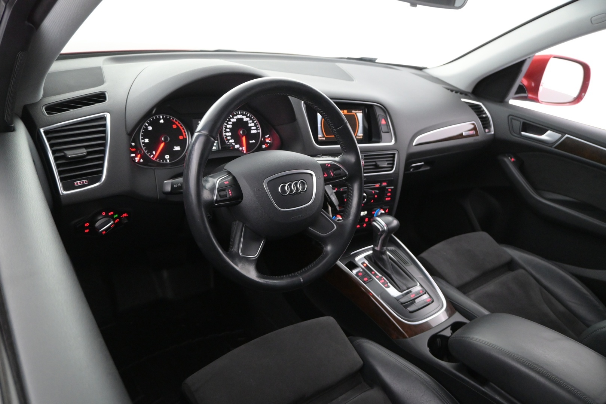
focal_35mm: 26
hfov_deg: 68.9
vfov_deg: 49.1
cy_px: 202
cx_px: 303
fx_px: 442
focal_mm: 17.5
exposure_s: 1/30
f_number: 3.5
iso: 3200
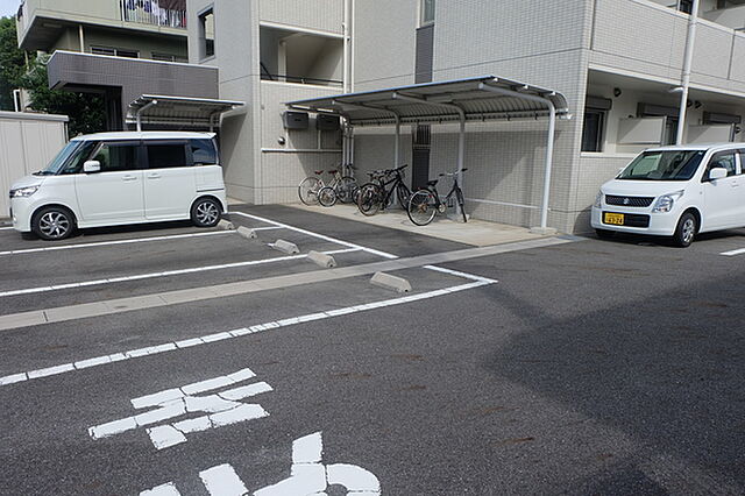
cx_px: 372
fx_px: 517
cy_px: 248
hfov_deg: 71.5
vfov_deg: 51.2
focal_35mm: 25
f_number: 9
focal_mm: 16.7
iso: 400
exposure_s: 1/350
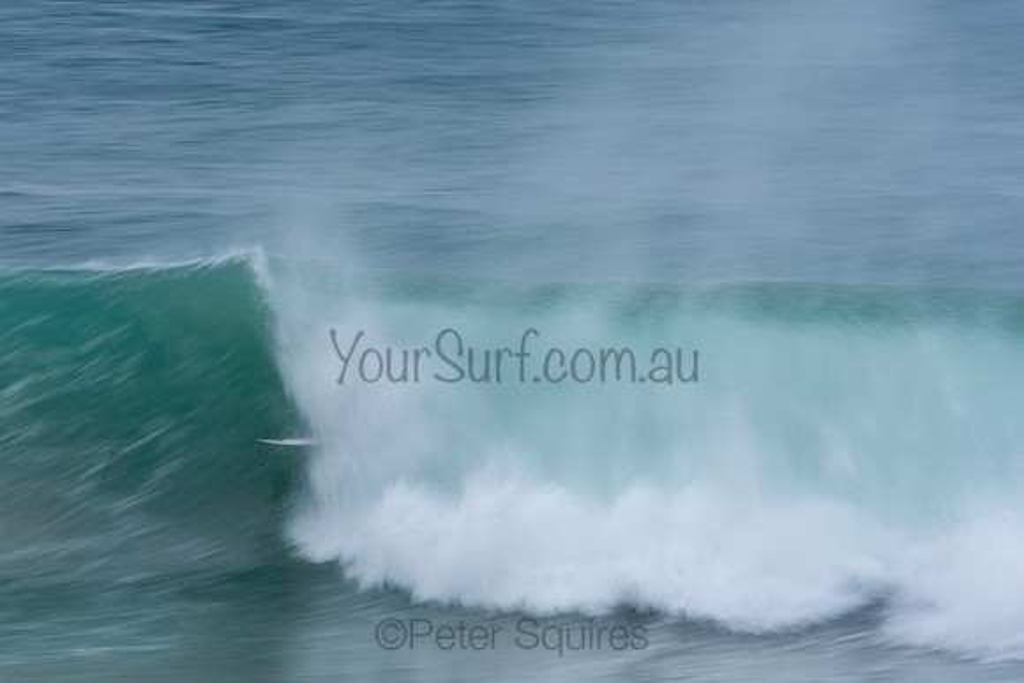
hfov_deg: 2.7
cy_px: 342
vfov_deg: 1.8
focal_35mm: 750
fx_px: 21337
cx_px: 512
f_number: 29
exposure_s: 1/20
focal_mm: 500
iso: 100
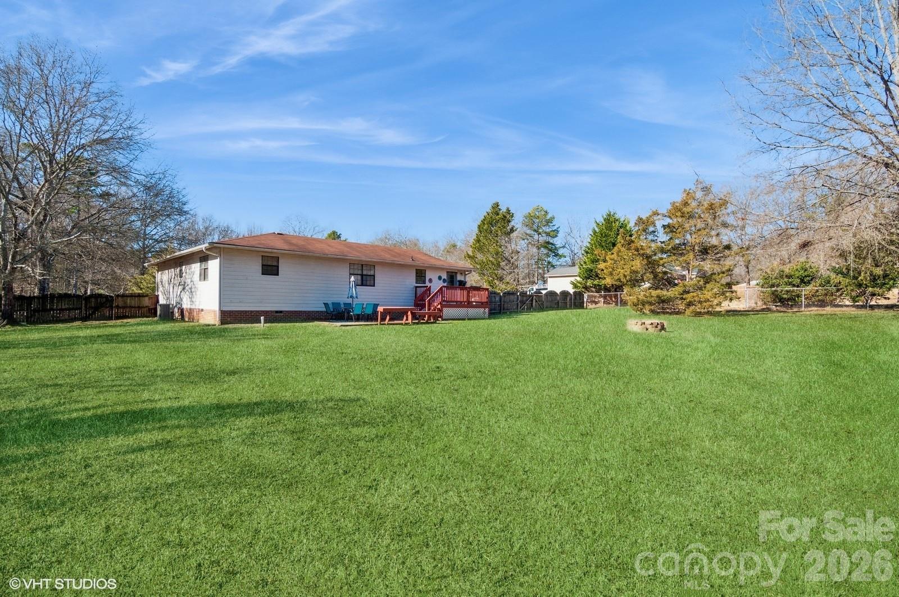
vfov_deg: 71.9
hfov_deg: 95.1
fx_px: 411
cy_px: 298
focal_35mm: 16
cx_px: 450
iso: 200
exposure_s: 1/200
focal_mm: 11
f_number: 8
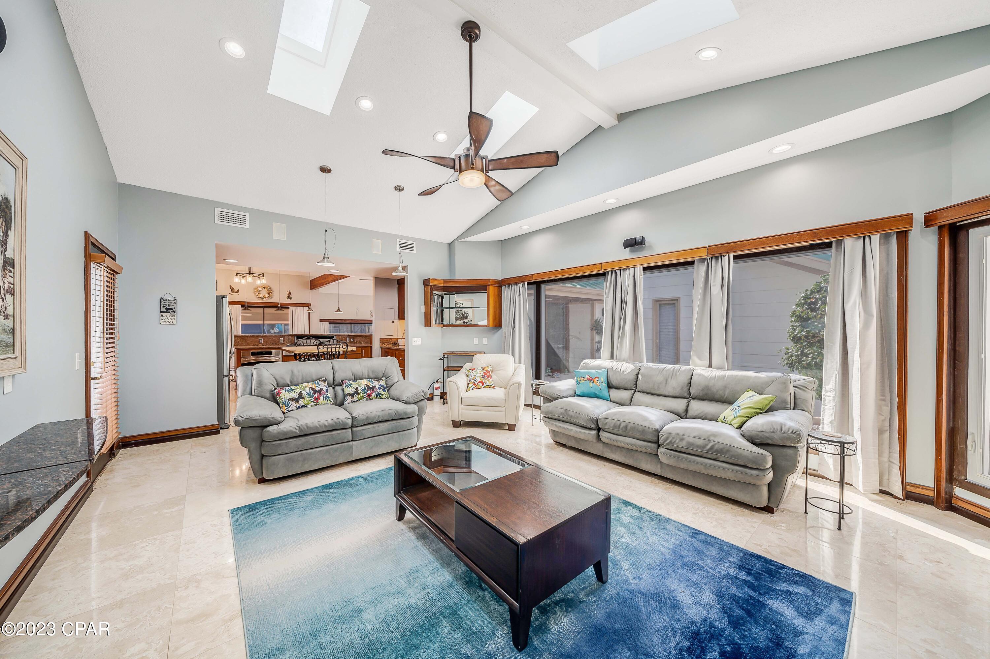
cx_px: 495
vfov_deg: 90.0
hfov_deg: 112.6
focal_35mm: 12
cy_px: 330
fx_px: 330
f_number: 5.6
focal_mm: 12
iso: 100
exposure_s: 1/50
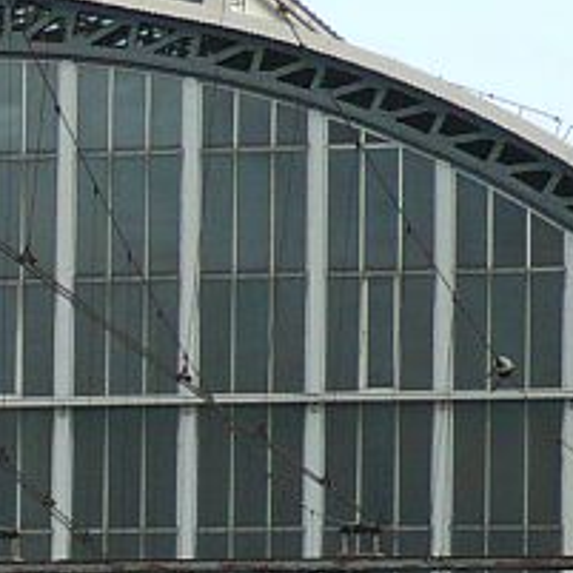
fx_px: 6536
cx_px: -895
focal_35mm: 349
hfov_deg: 4.9
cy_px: 770
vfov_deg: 5.0
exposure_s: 1/250
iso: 100
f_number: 3.9
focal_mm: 10.9
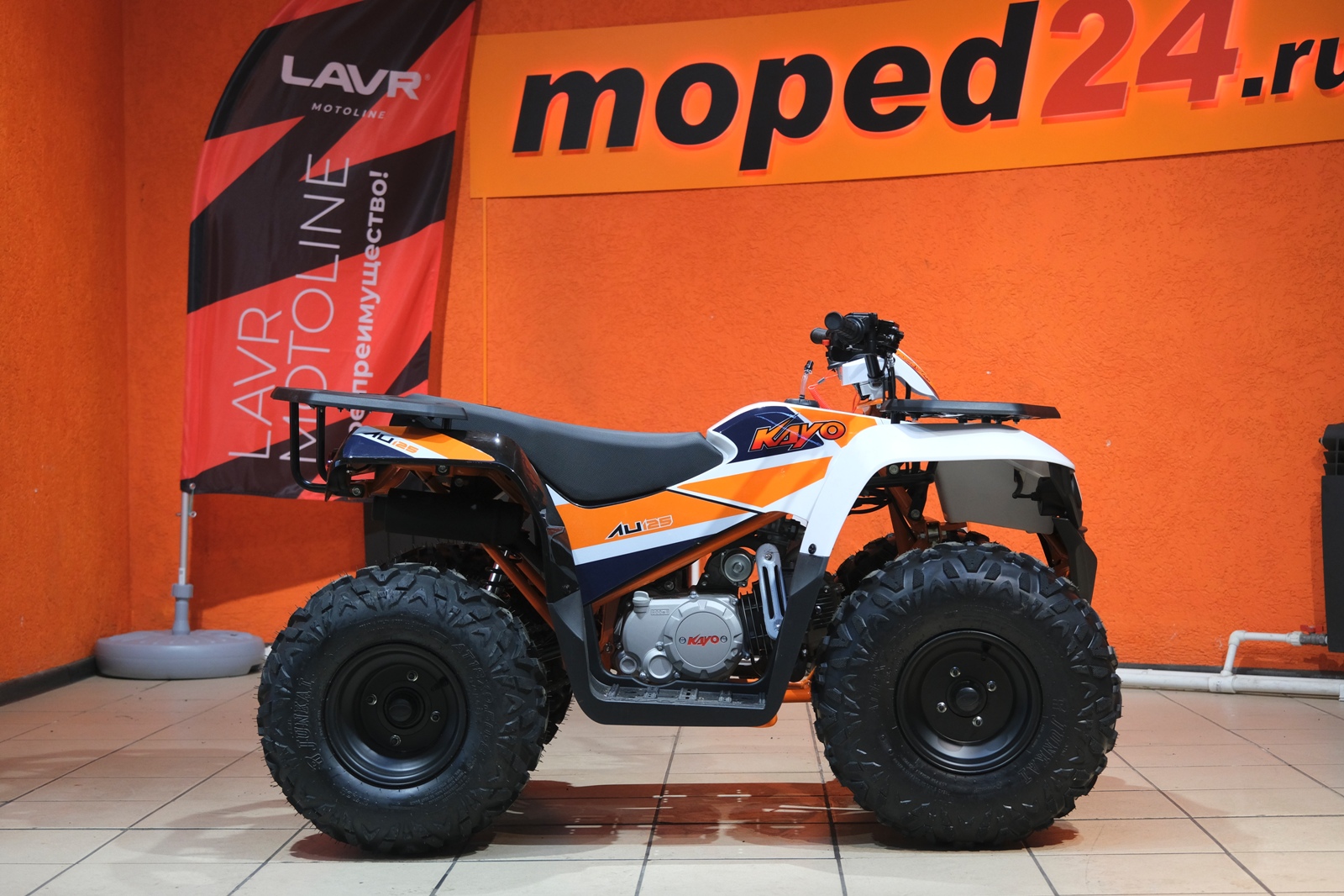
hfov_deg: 33.9
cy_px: 448
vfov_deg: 23.0
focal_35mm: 59
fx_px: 2202
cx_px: 672
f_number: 4
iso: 1250
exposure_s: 1/100
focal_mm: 39.3
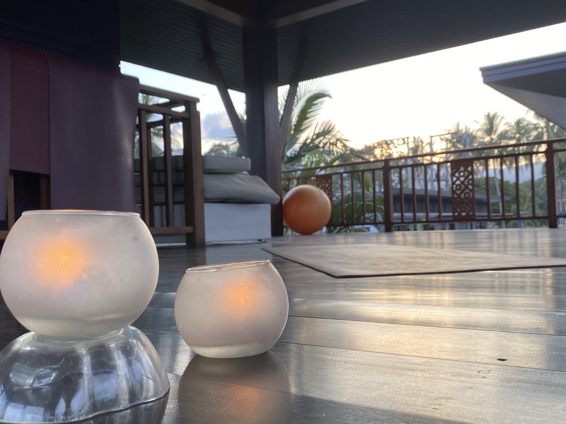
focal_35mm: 34
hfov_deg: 54.0
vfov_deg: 41.8
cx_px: 278
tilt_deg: -1.4
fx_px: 556
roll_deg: +2.3
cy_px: 213
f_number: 1.8
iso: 32
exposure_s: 1/122
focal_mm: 4.25
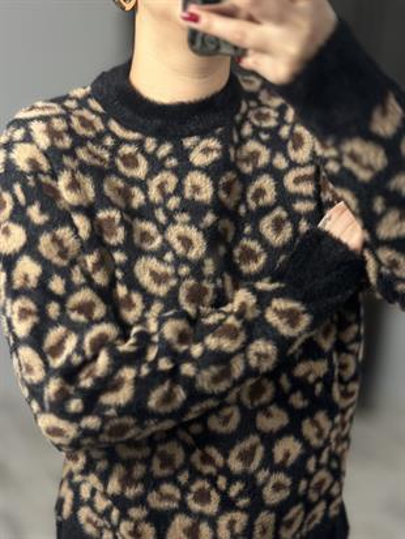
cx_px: 202
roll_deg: +1.8
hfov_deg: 30.3
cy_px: 270
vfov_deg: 39.6
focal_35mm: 48
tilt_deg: -38.5
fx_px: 748
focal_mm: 6.86
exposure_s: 1/100
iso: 160
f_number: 1.78
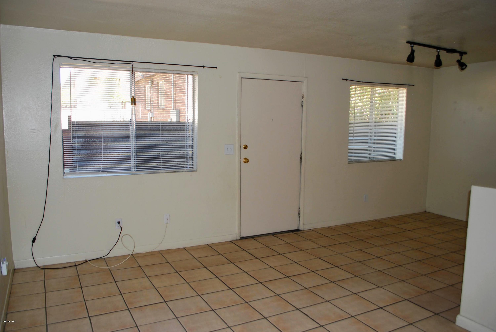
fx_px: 372
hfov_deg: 67.3
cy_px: 166
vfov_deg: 48.0
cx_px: 248
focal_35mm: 27
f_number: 3.5
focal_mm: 18
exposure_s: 1/60
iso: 200
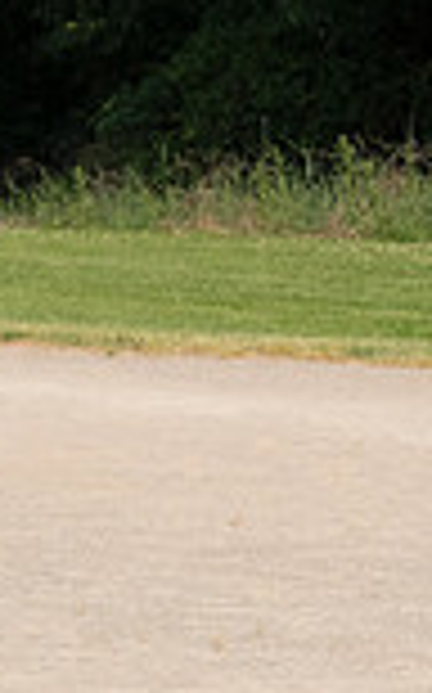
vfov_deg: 5.9
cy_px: 387
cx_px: -346
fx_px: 6719
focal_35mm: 356
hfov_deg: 3.7
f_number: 6.3
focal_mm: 62
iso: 640
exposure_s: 1/2000
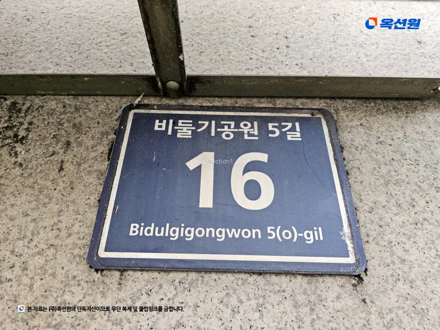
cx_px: 220
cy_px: 165
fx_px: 292
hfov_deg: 73.9
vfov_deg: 58.9
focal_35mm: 23
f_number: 1.7
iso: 160
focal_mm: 6.3
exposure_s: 1/120
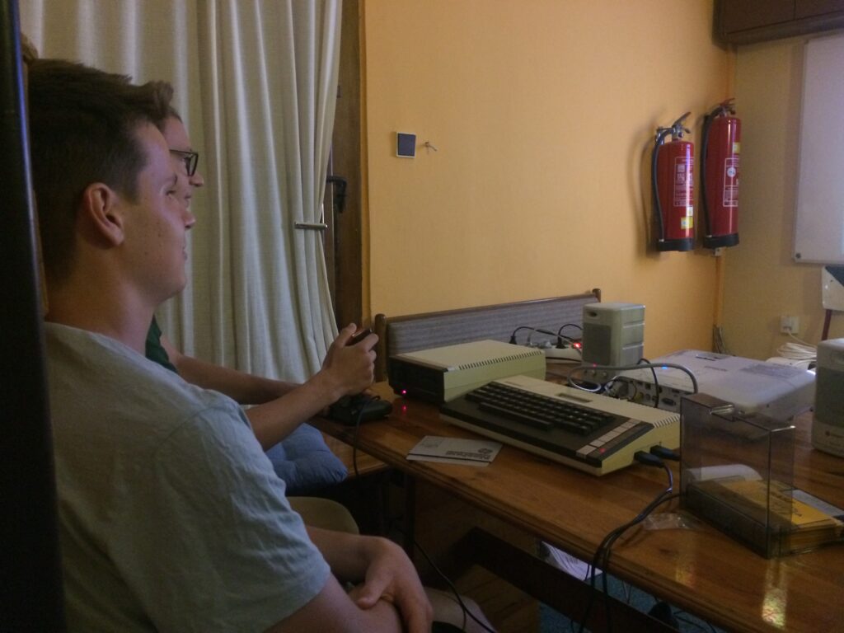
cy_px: 316
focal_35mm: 29
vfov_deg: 48.2
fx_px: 707
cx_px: 422
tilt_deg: -8.3
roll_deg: +1.1
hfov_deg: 61.7
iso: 400
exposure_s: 1/17
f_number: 2.2
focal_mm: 4.15
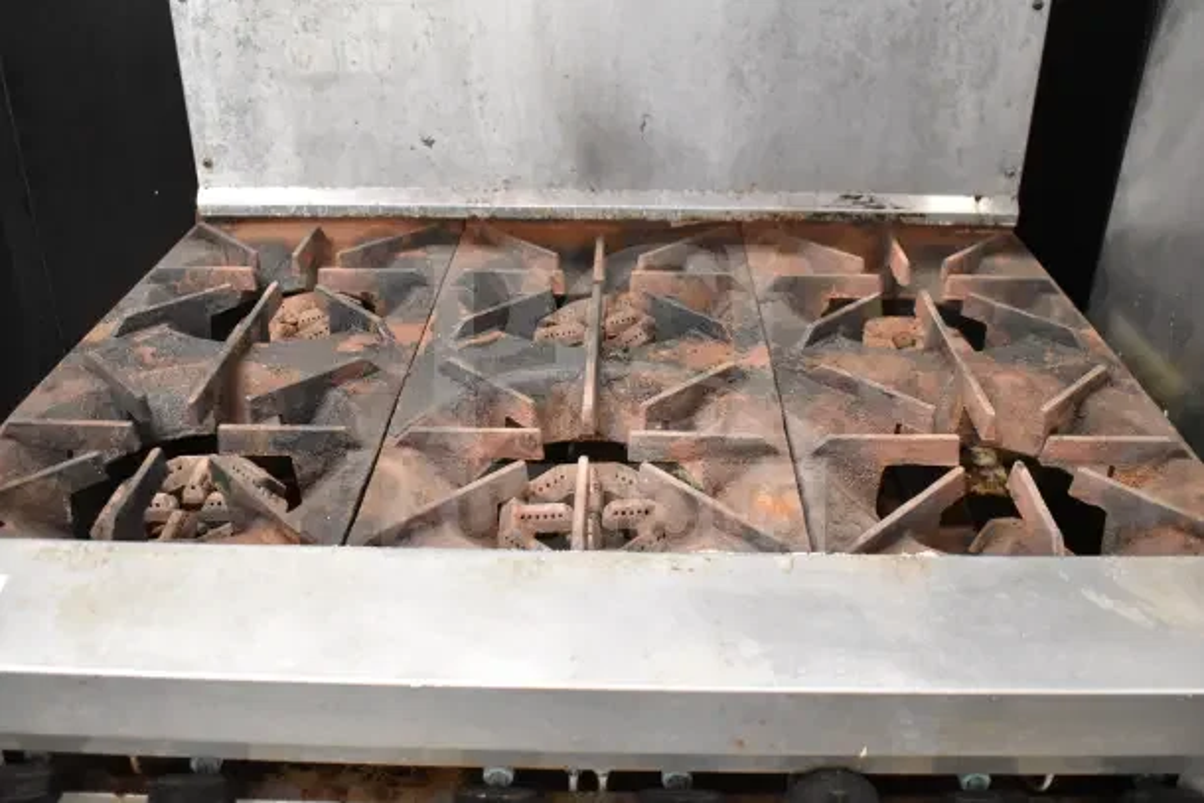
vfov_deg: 38.4
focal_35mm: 34
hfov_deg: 55.1
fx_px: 1154
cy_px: 402
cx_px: 602
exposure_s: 1/60
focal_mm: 23
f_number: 3.8
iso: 6400
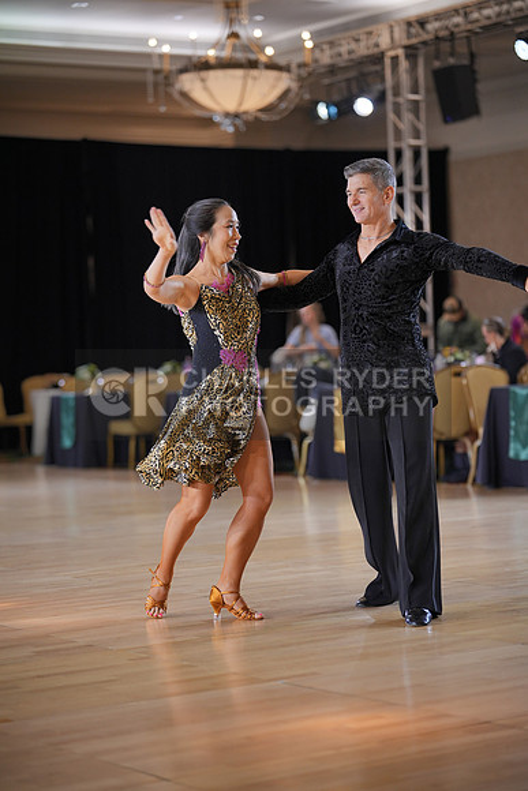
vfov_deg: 23.6
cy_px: 396
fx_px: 1891
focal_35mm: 86
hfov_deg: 15.9
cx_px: 264
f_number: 2
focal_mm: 86
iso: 800
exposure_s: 1/500
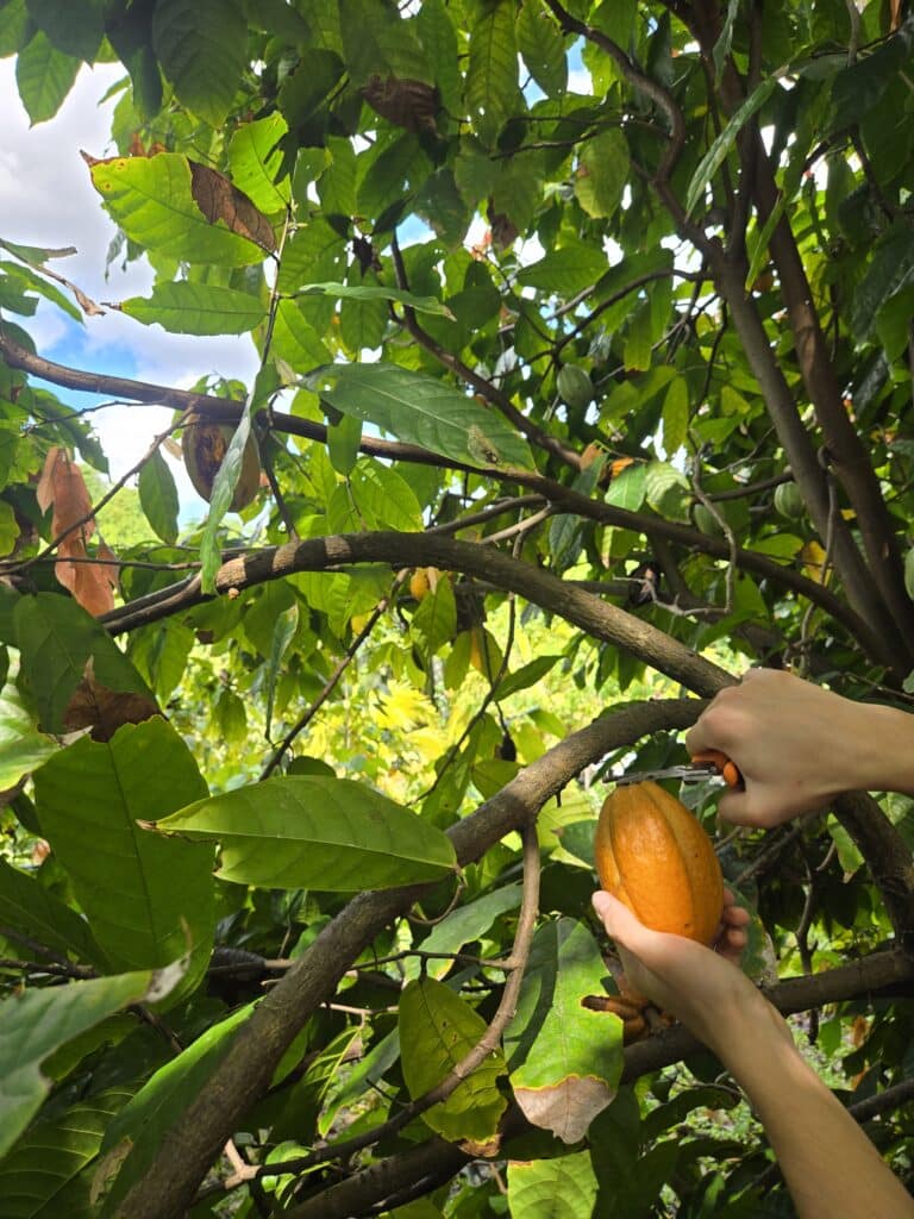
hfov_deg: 58.9
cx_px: 457
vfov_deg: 73.9
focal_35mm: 23
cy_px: 610
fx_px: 810
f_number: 1.8
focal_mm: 5.4
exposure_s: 1/368
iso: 25
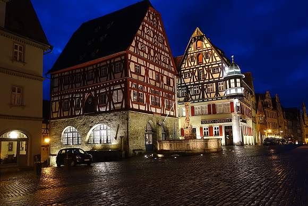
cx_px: 154
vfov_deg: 42.3
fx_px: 265
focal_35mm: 31
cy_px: 103
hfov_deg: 60.3
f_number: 2.5
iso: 800
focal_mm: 11.45
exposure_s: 1/8
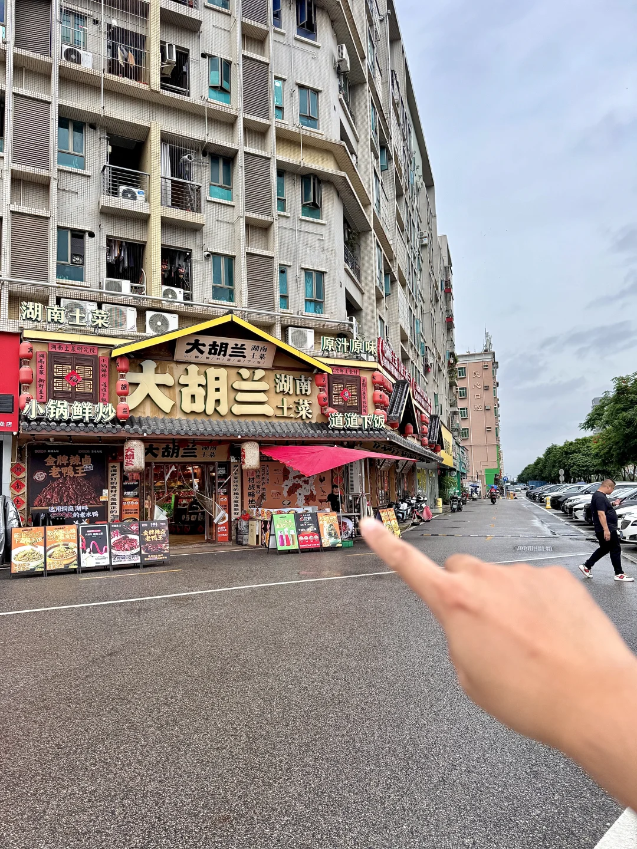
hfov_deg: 56.8
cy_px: 424
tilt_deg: +8.0
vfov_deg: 71.6
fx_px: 589
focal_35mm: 24
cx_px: 318
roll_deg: +3.1
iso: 80
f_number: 1.78
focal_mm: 6.76
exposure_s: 1/522
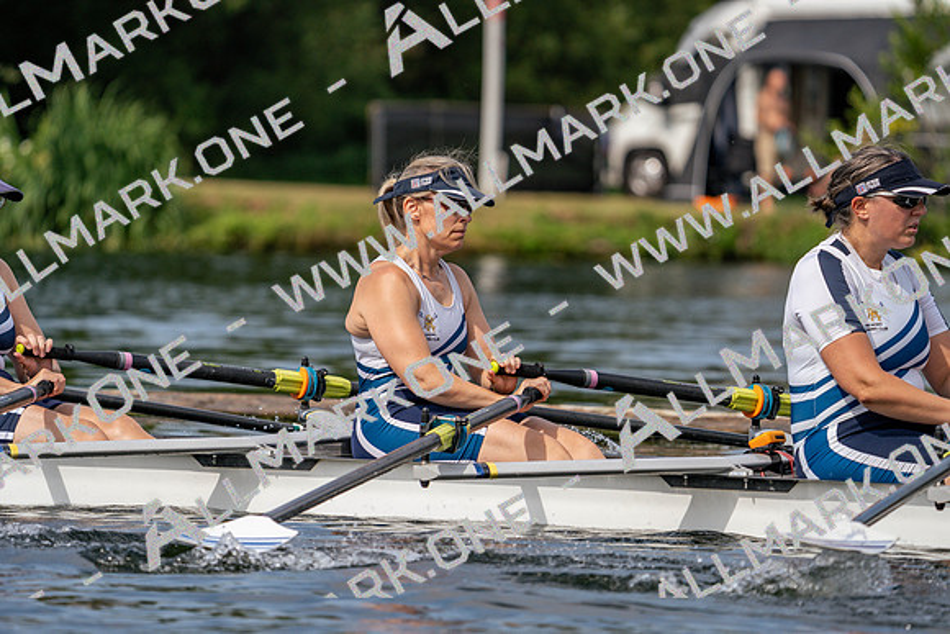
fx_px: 8763
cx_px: 475
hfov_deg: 6.2
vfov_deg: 4.1
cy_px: 317
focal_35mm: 332
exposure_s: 1/1600
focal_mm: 332
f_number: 6.3
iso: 250
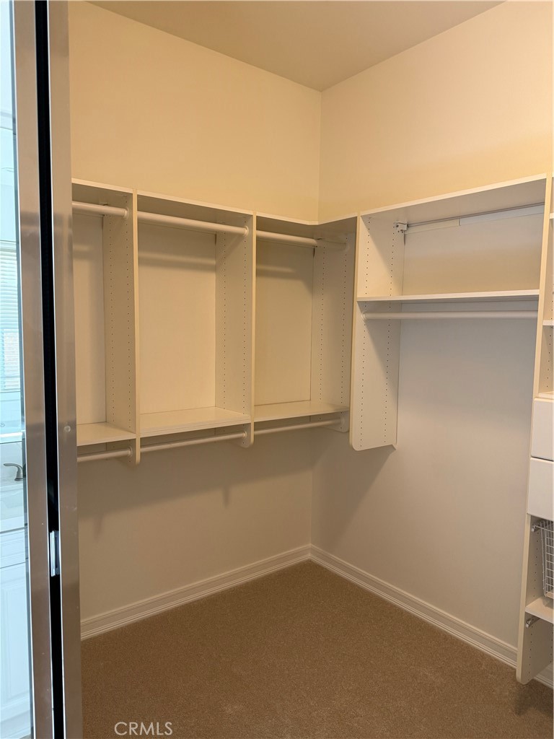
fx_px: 512
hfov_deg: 56.8
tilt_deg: -4.4
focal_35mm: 24
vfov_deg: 71.6
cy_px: 370
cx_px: 277
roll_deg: -1.6
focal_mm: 6.76
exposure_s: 1/120
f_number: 1.78
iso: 200
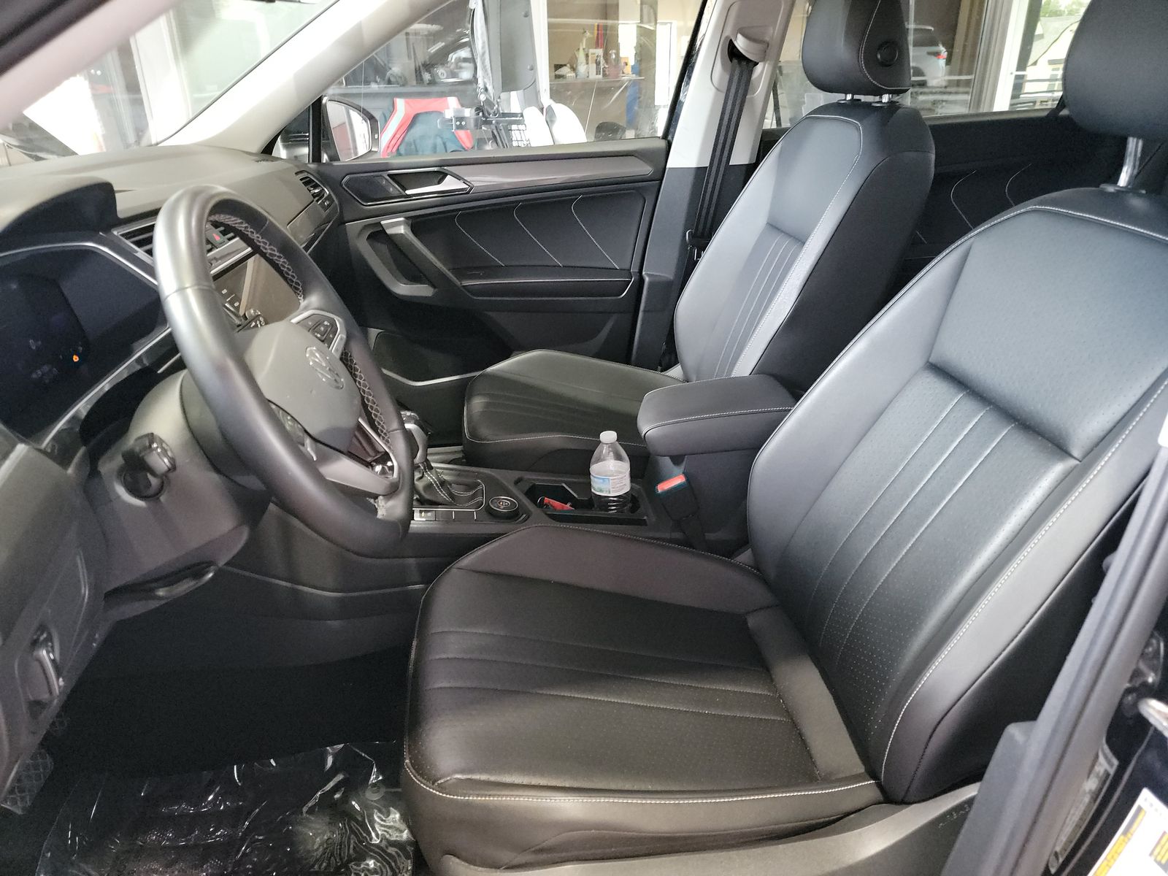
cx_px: 584
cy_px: 438
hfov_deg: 71.6
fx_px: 810
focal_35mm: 24
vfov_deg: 56.8
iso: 1892
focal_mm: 6.7
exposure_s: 1/59
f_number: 1.8
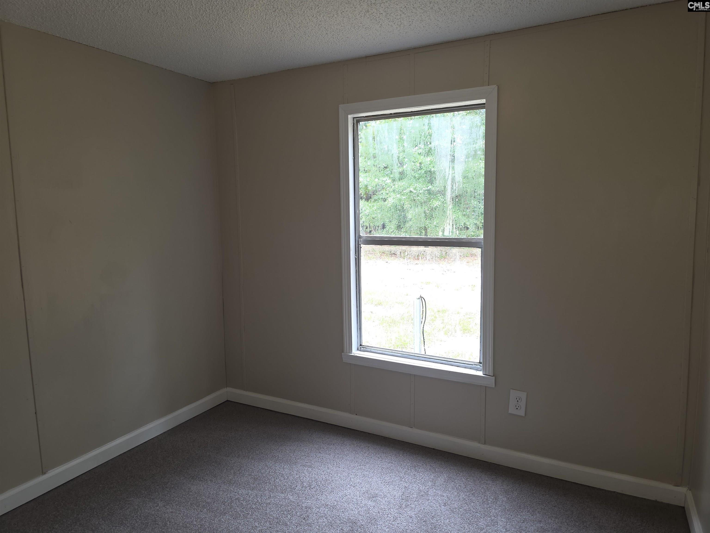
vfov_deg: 58.9
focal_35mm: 23
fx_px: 472
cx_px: 355
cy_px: 266
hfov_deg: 73.9
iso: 40
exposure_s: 1/60
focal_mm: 6.3
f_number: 1.7
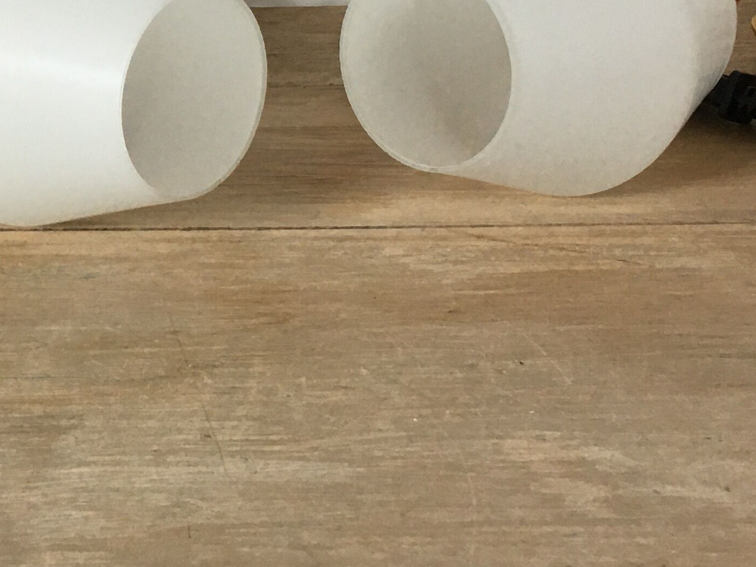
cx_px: 172
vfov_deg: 17.1
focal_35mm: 84
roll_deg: +1.2
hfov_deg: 23.0
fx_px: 1835
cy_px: -20
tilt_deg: -18.3
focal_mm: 4.15
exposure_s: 1/33
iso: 50
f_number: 2.2
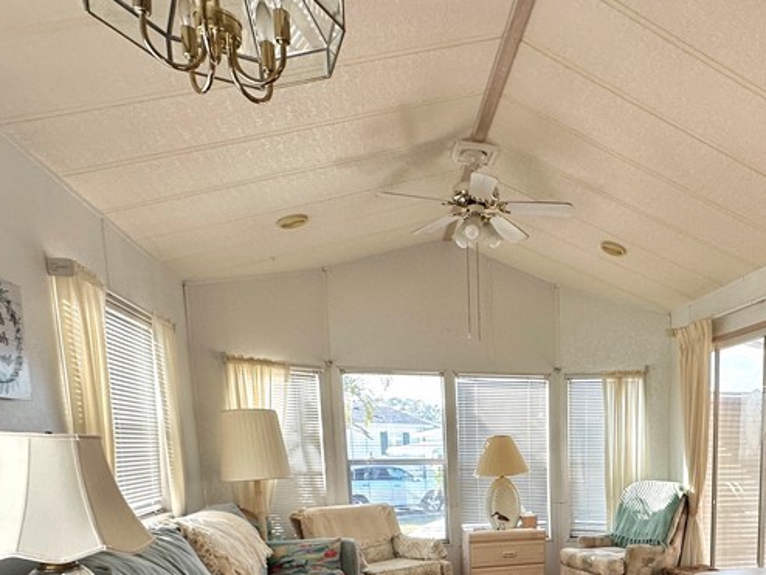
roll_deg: +0.1
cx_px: 585
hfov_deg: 58.1
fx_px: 642
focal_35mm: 29
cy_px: 544
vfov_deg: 43.1
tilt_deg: -7.9
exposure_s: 1/99
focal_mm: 2.22
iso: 80
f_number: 2.2
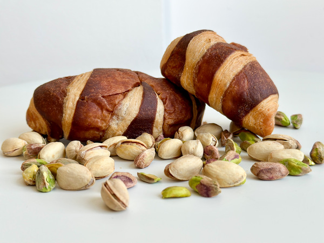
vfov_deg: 30.3
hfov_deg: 39.7
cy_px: 122
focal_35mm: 48
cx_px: 162
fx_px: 449
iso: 80
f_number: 1.8
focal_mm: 6.86
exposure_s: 1/370
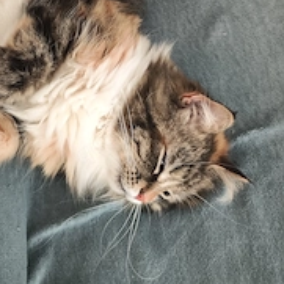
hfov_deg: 36.7
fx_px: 418
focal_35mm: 45
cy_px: 31
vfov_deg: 35.5
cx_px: 71
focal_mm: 7.01
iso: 1638
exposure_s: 1/33.3
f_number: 1.69
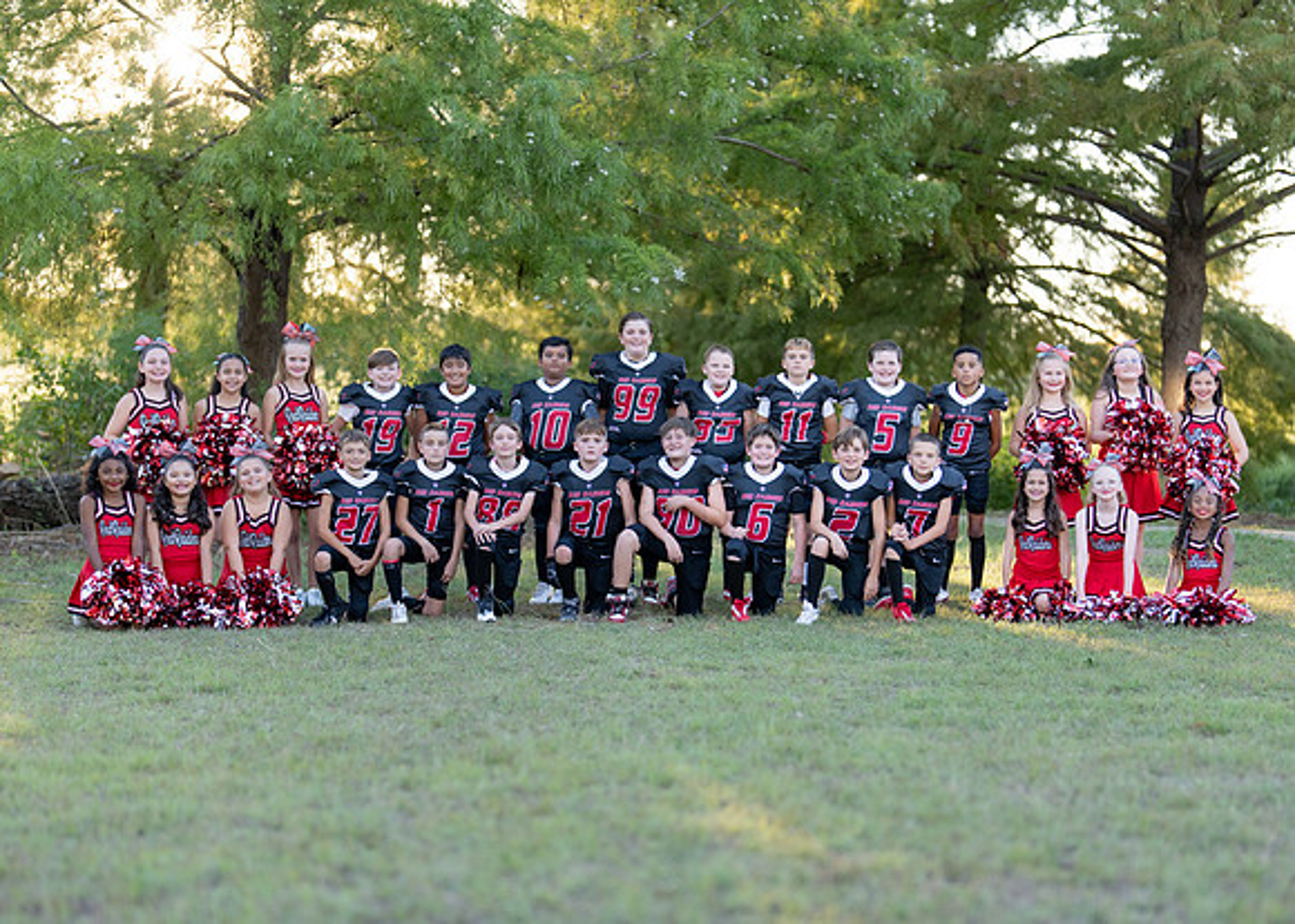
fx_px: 2457
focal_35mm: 67
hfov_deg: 29.5
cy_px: 504
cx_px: 662
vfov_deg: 21.3
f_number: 1.2
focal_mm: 50
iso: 200
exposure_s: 1/1250
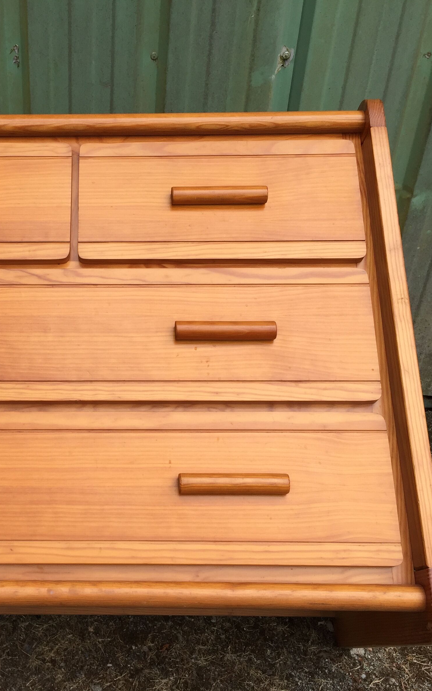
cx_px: 94
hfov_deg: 29.9
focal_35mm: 42
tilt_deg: -36.3
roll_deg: -2.2
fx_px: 791
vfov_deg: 47.2
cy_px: 352
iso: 32
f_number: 2.2
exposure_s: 1/989
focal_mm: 4.15
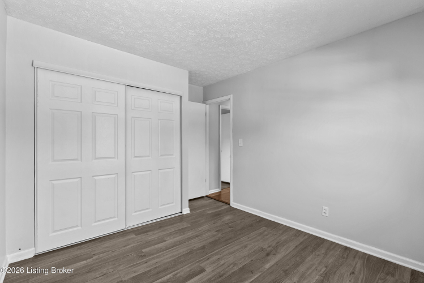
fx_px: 189
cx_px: 212
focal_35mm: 16
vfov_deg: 73.8
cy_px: 142
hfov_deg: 96.7
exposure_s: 1/3
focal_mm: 16
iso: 400
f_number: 11
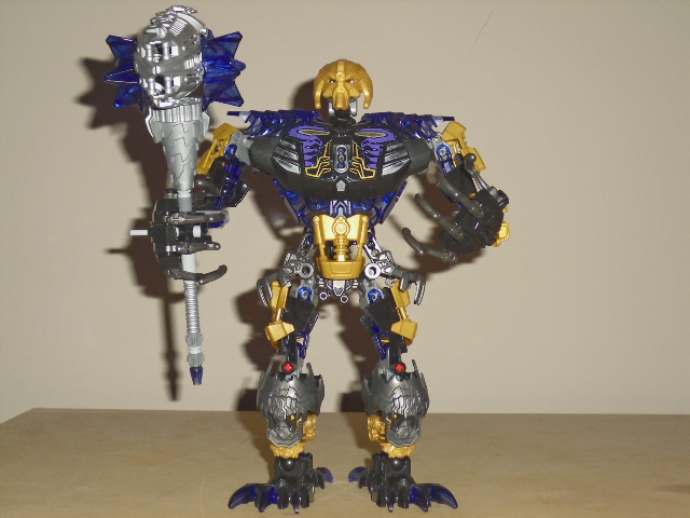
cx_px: 345
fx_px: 1256
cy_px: 259
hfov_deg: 30.7
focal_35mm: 63
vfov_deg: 23.3
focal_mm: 11.2
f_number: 4.2
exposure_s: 1/60
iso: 200
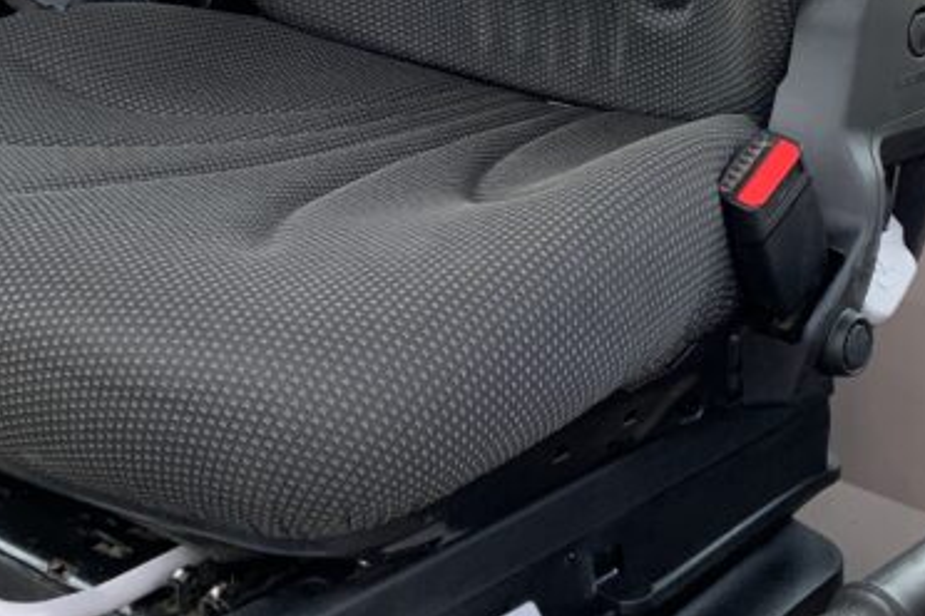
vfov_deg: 16.2
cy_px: 27
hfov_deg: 24.5
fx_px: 2132
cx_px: 465
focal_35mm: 83
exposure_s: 1/234
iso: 16
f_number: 1.8
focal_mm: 3
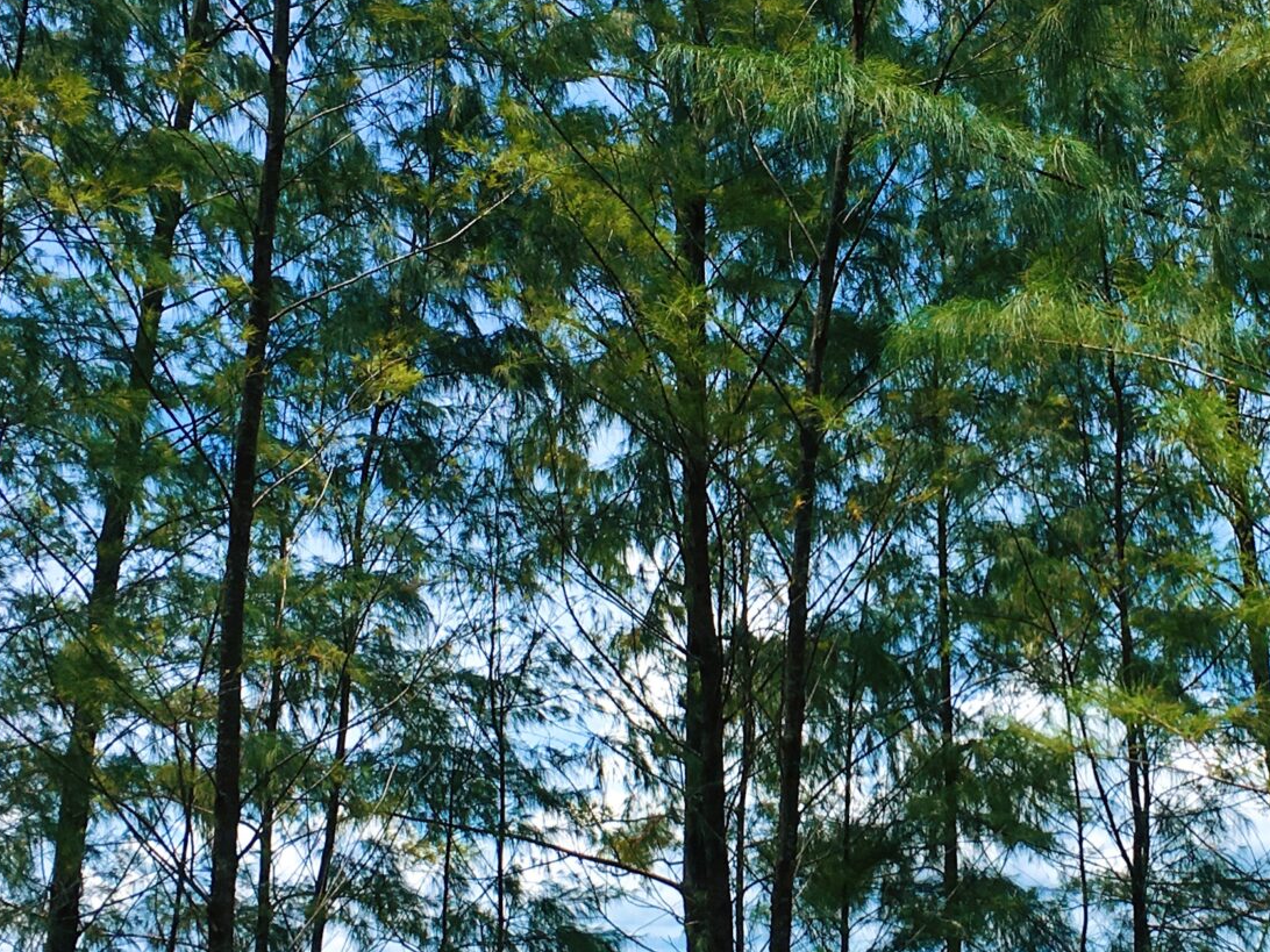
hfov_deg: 28.0
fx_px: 2495
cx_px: 993
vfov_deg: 21.6
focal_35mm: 68
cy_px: 524
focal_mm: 4.15
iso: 25
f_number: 2.2
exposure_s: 1/1500
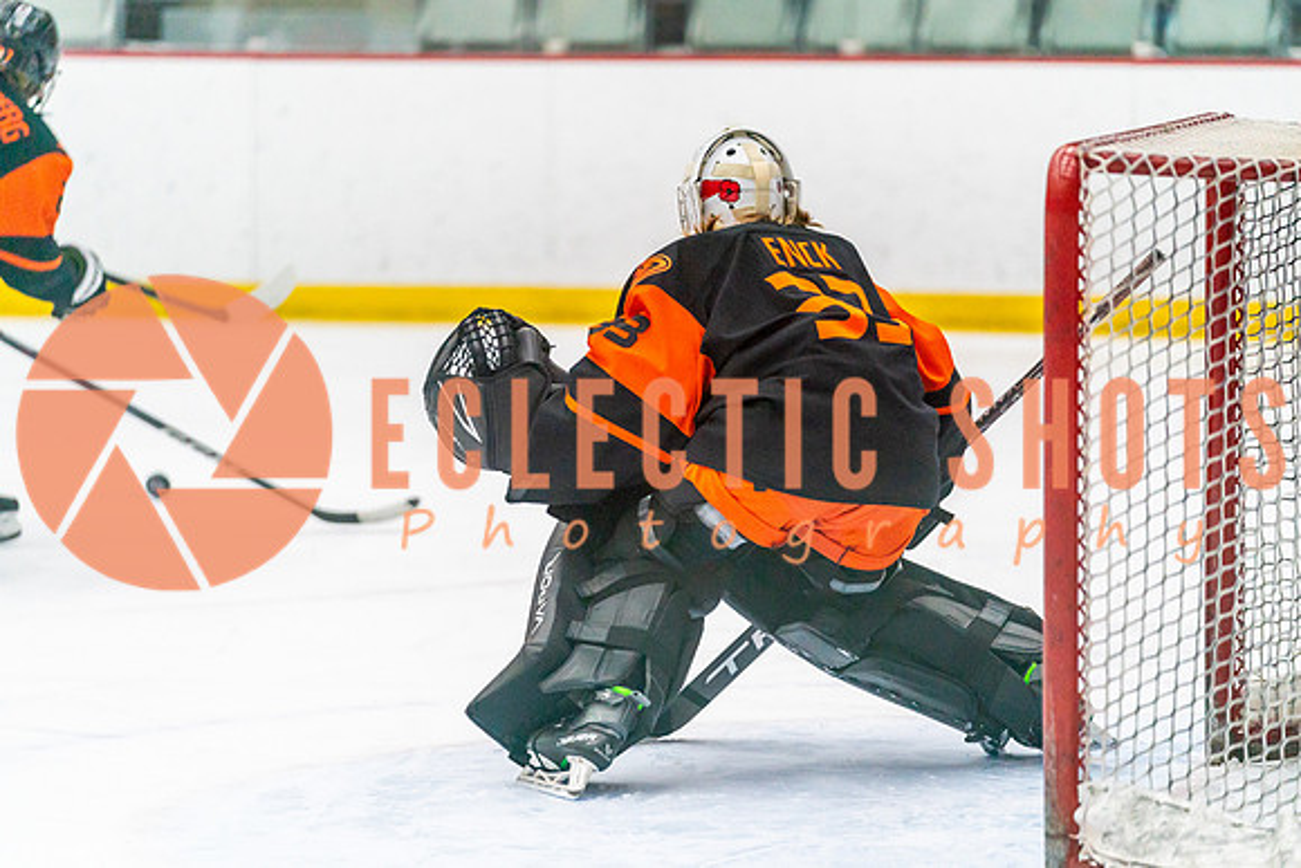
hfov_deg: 10.6
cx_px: 678
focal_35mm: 195
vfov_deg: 7.1
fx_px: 7034
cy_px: 433
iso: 3200
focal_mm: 181
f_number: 2.8
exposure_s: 1/1250
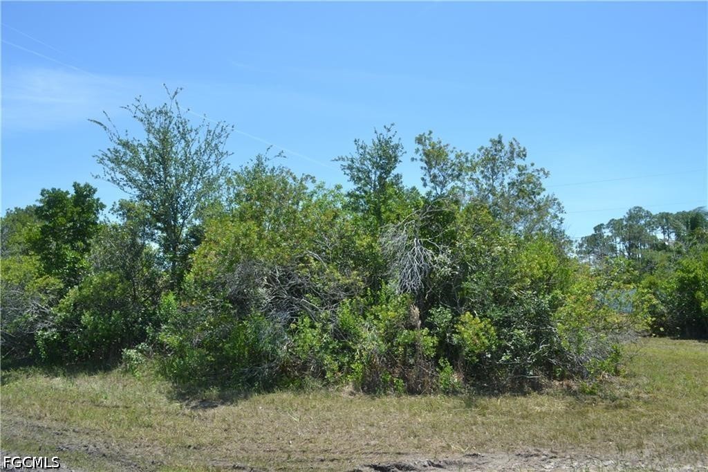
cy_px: 236
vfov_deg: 47.9
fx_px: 531
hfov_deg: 67.4
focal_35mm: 27
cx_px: 354
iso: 100
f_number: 7.1
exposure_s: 1/200
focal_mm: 18
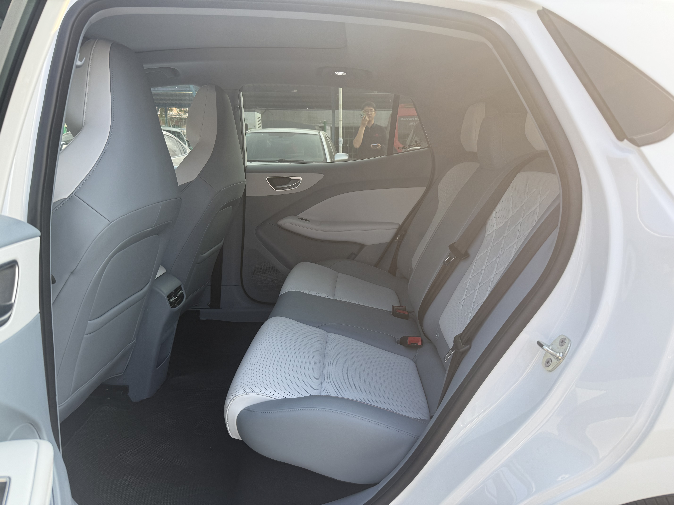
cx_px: 337
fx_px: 467
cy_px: 252
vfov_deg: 56.8
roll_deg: -0.7
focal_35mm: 24
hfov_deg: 71.6
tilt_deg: -12.5
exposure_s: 1/654
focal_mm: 6.76
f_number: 1.78
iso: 100
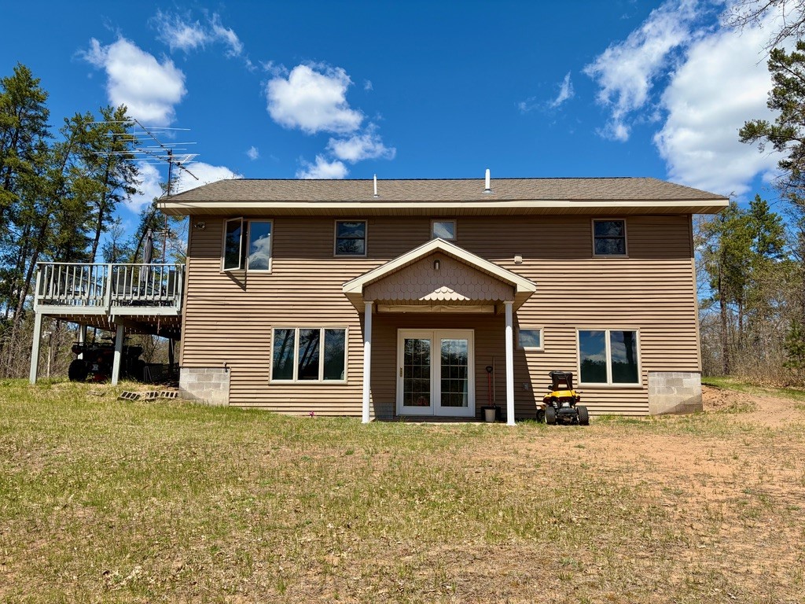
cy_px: 302
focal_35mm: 26
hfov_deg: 67.3
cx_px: 402
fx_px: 605
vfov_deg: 53.1
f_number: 1.6
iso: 50
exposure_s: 1/3448
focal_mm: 5.96
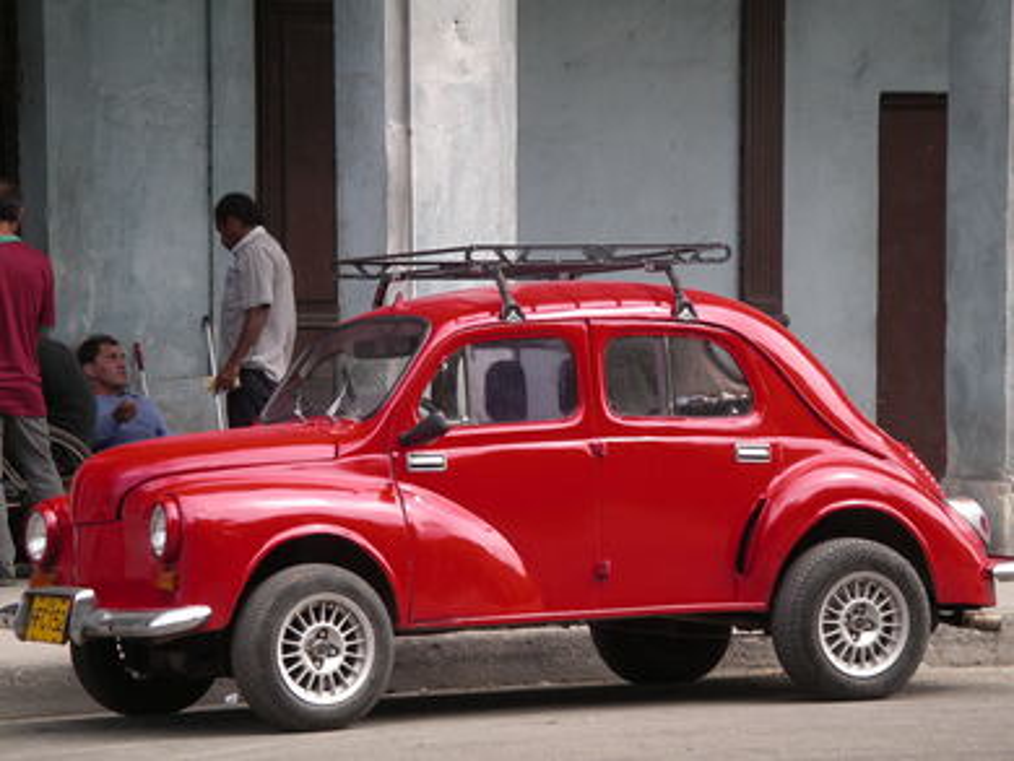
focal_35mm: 187
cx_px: 507
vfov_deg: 8.0
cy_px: 380
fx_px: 5481
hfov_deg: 10.6
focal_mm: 39
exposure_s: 1/200
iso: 125
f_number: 4.6
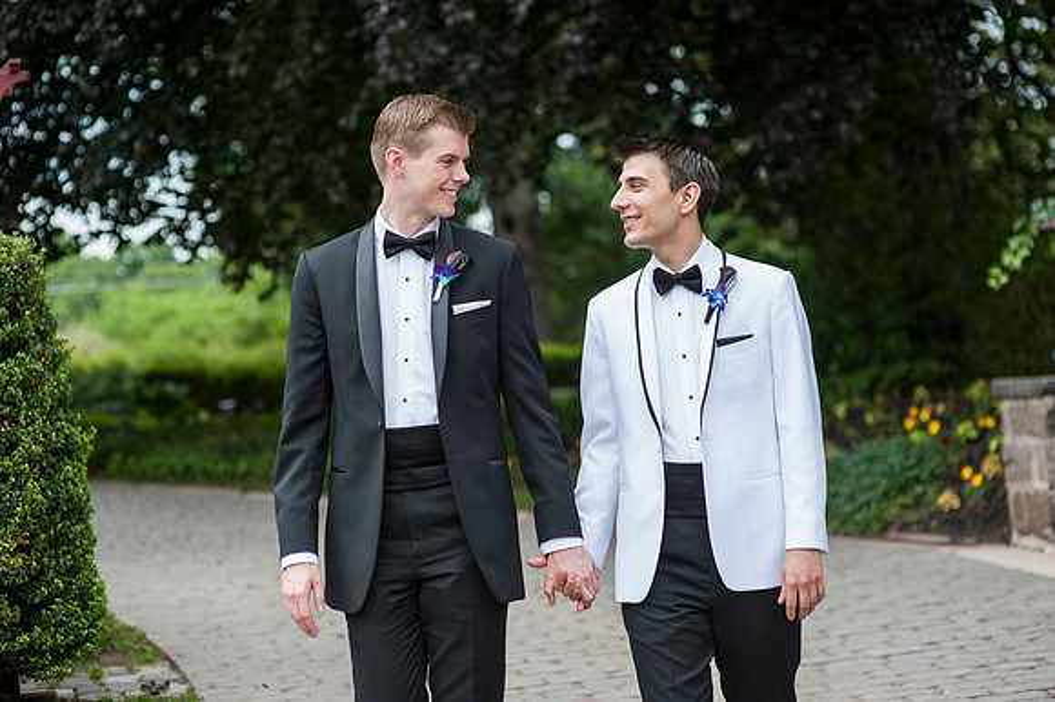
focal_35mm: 85
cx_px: 528
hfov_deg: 23.9
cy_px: 351
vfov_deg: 16.1
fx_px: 2489
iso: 640
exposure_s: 1/3200
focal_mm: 85
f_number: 2.8
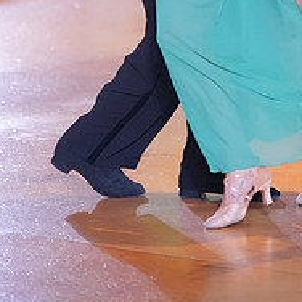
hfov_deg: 5.5
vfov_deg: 5.5
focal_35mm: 317
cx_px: 253
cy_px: -80
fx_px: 3129
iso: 5000
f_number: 2.8
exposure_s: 1/500
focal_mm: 121
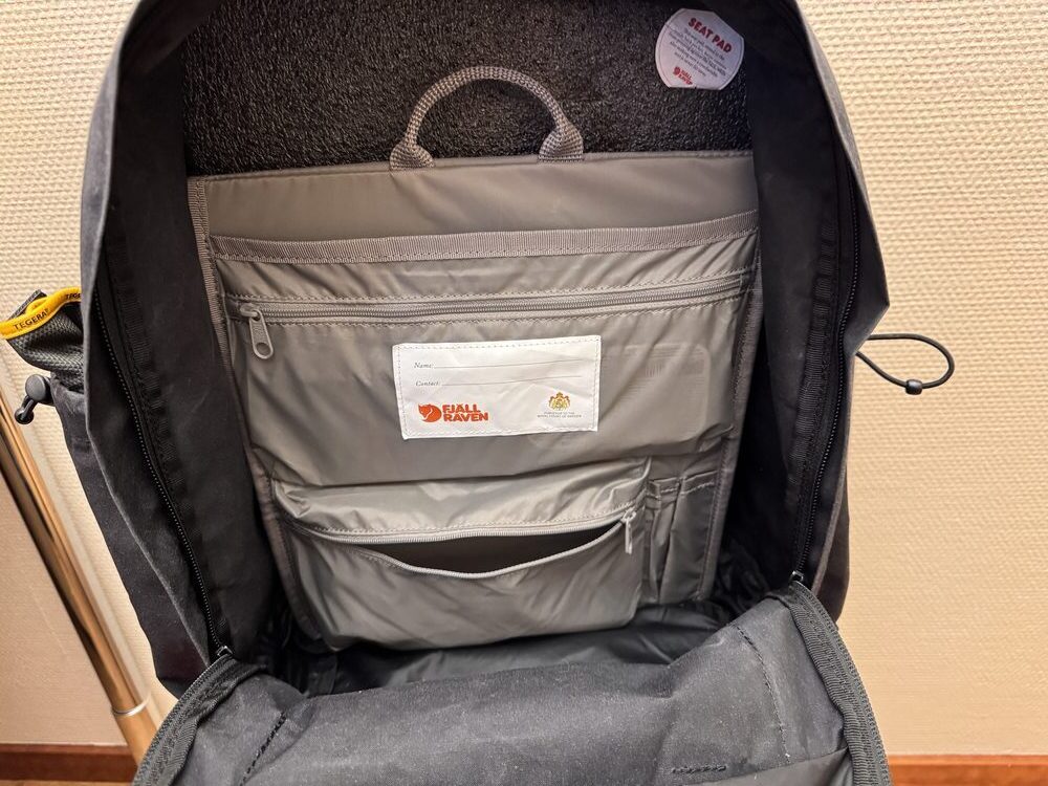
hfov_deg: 71.6
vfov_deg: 56.8
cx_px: 524
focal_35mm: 24
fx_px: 727
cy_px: 393
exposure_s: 1/50
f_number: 1.78
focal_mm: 6.76
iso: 800
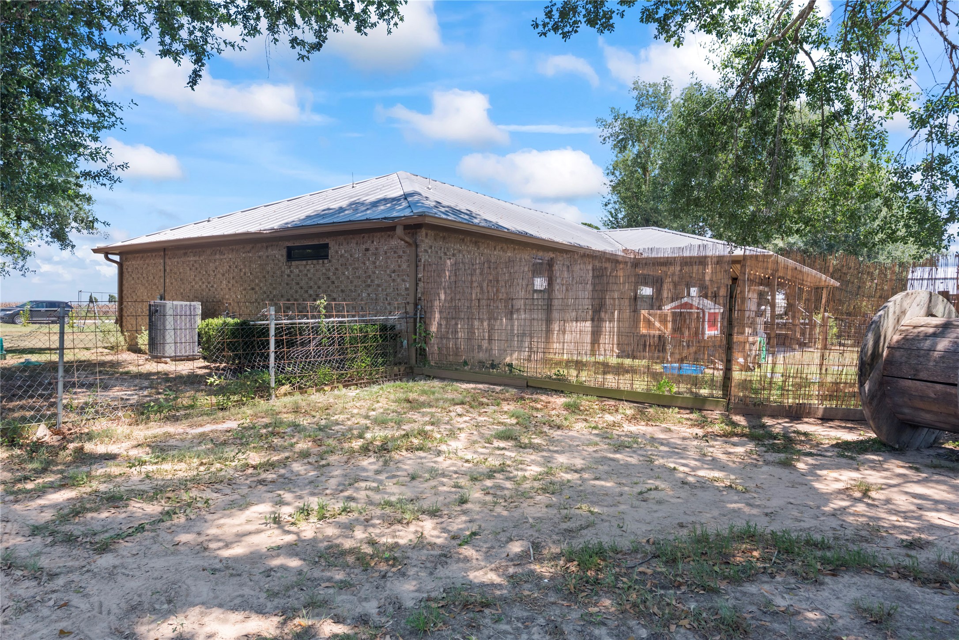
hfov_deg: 73.7
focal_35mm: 24
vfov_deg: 53.1
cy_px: 320
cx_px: 480
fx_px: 639
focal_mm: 24
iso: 400
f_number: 8
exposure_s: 1/20
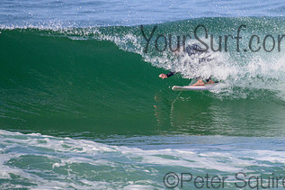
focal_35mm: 1464
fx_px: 11583
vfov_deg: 0.9
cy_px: 31
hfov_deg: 1.4
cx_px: 233
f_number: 11
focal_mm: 800
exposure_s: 1/2000
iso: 1400
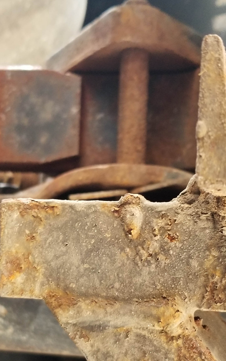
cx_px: 124
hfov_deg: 23.6
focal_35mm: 55
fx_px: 542
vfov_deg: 36.5
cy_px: 238
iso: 400
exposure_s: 1/60
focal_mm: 4.3
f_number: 1.7
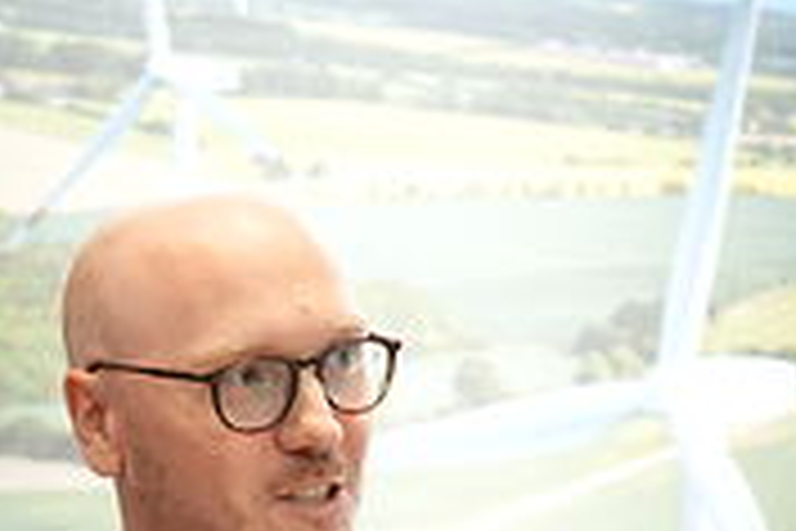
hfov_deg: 11.4
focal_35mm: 181
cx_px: 355
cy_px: 830
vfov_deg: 7.4
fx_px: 4002
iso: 1250
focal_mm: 40
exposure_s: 1/125
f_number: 3.5
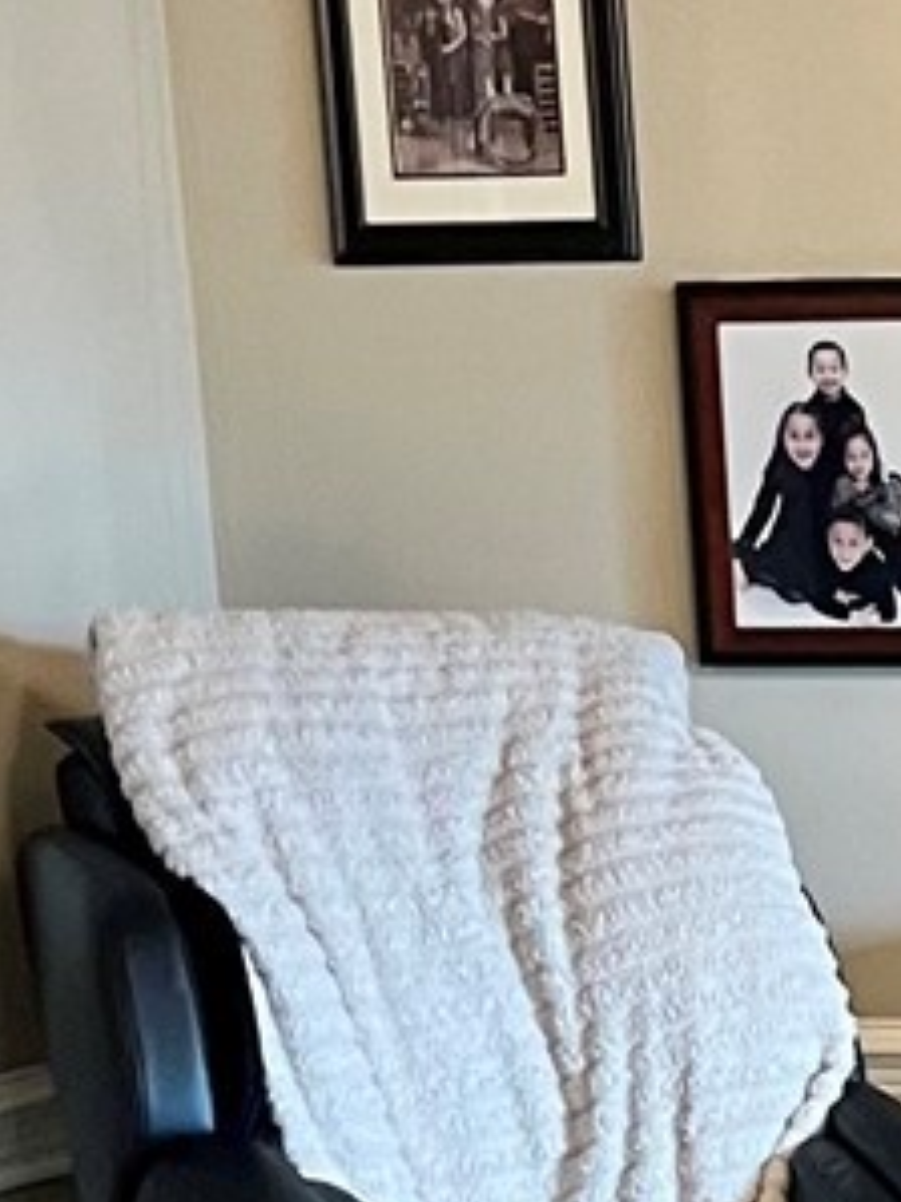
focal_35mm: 167
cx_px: 1786
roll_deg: +1.2
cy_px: 1954
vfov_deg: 11.2
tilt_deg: -14.5
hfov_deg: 8.4
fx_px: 5800
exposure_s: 1/60
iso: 200
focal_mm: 5.1
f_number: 1.6
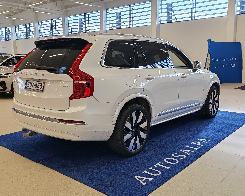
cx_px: 116
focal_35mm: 35
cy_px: 99
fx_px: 254
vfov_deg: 42.2
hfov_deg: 51.5
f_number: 1.9
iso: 92
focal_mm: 6.12
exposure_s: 1/100
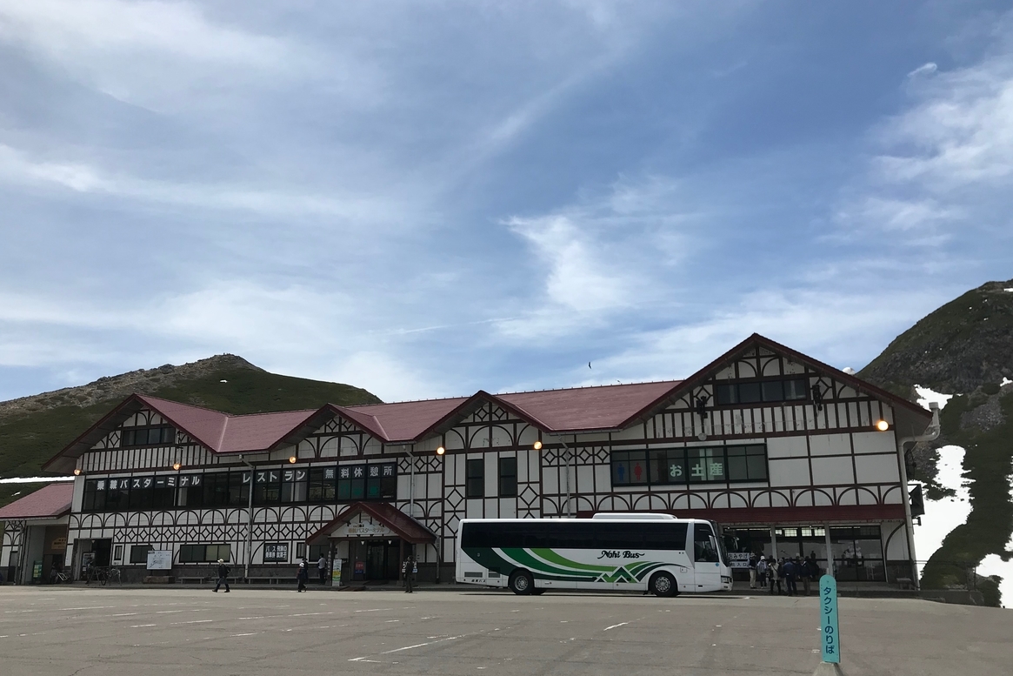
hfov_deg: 61.9
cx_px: 494
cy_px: 361
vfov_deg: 43.6
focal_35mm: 30
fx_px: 844
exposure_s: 1/4367
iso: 20
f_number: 1.8
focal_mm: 3.99
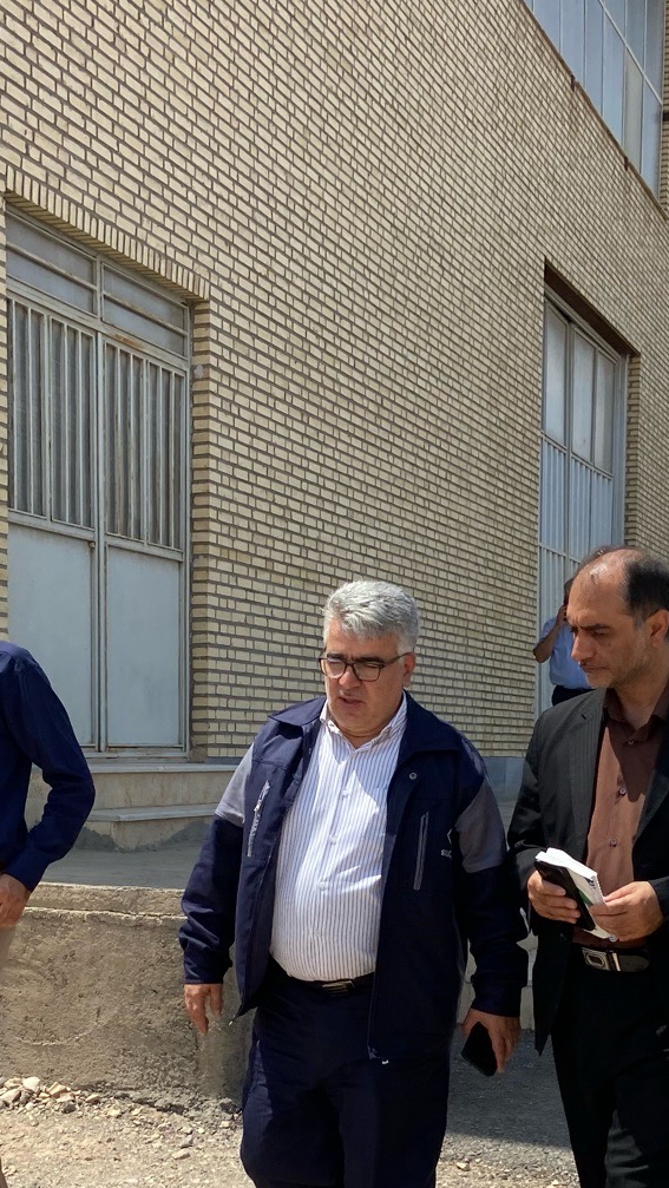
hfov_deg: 22.2
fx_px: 1702
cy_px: 832
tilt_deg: -7.1
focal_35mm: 54
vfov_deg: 37.9
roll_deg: -0.8
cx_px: 328
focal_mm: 4.25
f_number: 1.8
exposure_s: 1/2463
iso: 32
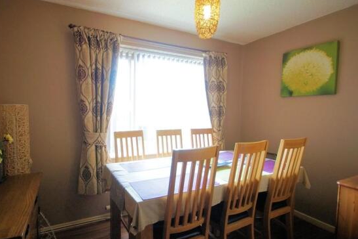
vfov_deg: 67.3
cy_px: 122
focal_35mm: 18
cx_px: 154
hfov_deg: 89.5
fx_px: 179
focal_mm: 10
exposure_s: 1/60
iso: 1000
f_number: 4
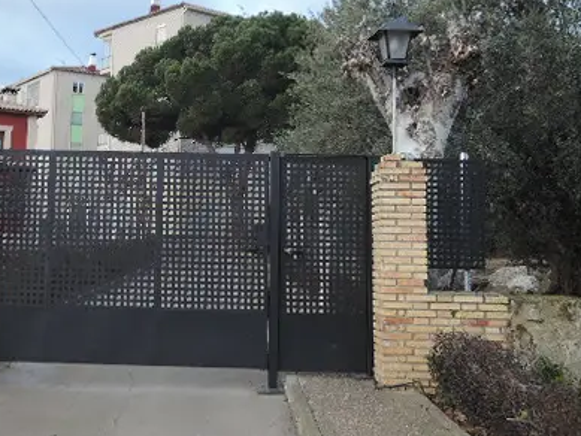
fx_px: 856
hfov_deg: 36.9
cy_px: 142
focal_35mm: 51
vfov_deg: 28.4
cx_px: 169
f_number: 3.2
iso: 100
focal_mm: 6.6
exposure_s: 1/30
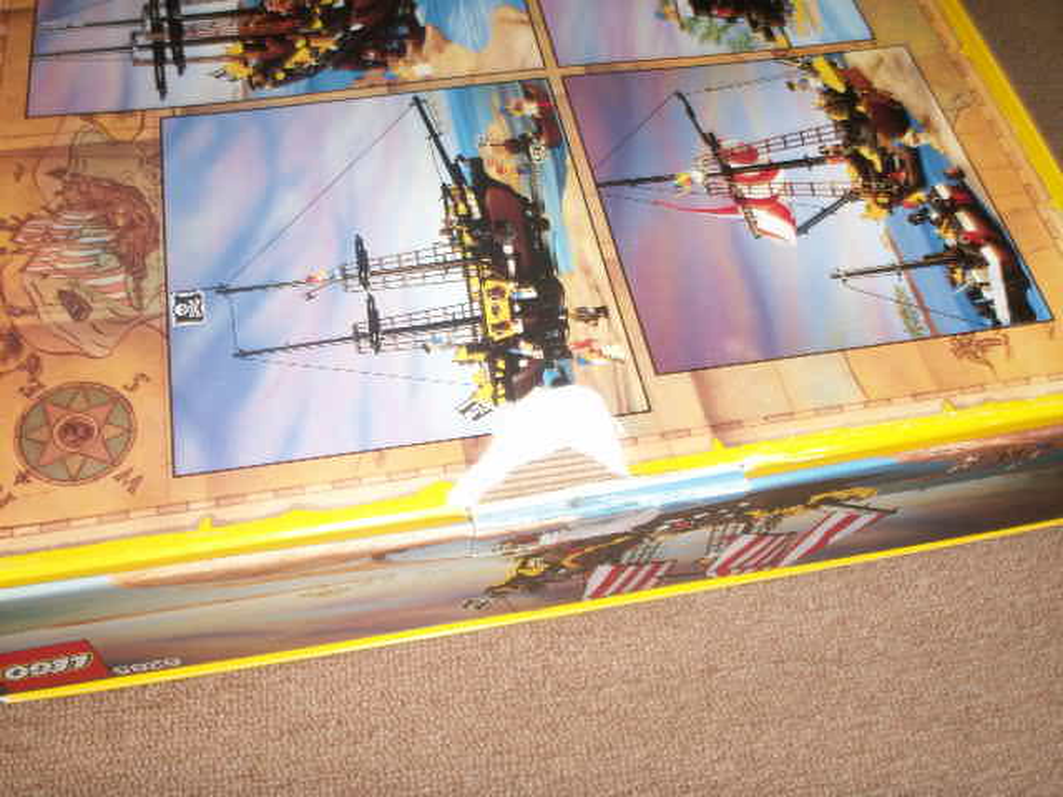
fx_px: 1136
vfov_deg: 38.7
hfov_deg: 50.1
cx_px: 532
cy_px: 398
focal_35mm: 37
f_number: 7.1
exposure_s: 1/3
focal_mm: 7.7
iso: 50
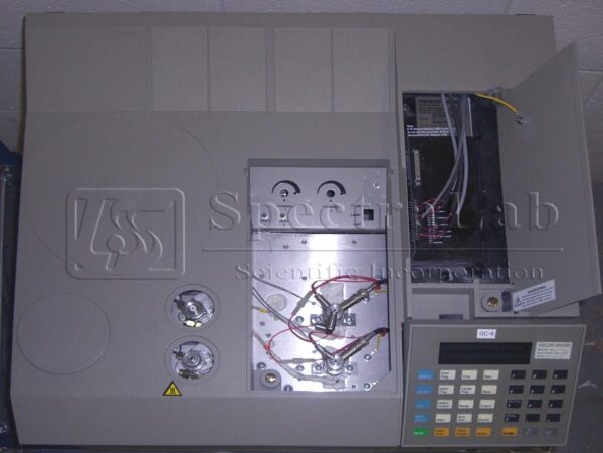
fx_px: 662
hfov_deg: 49.0
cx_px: 302
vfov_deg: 37.7
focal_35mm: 38
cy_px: 226
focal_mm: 6.2
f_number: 2.7
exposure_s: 1/60
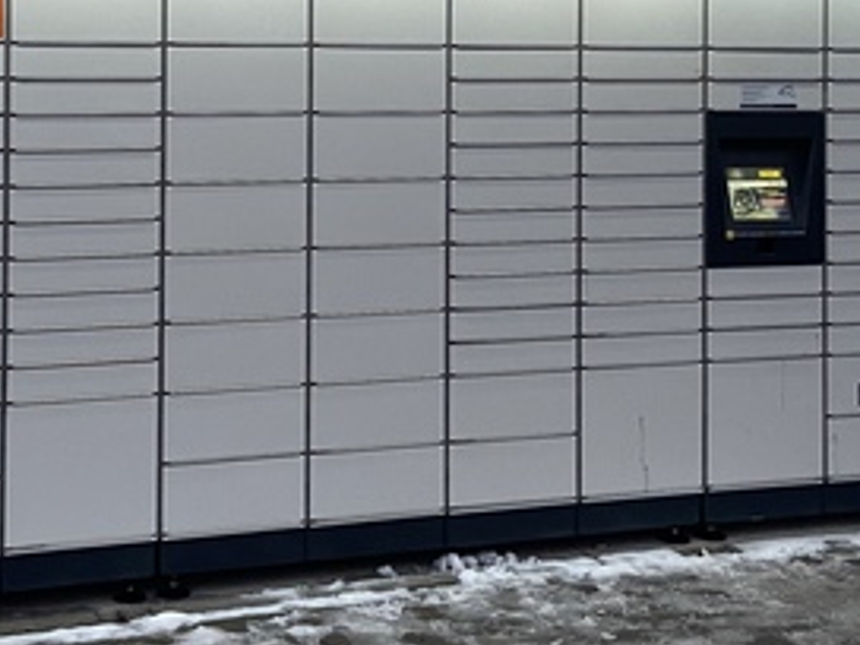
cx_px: 237
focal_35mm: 67
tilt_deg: +0.0
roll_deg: +0.5
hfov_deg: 28.6
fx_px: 1665
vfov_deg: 21.5
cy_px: 84
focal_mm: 4.25
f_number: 1.8
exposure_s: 1/69
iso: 125
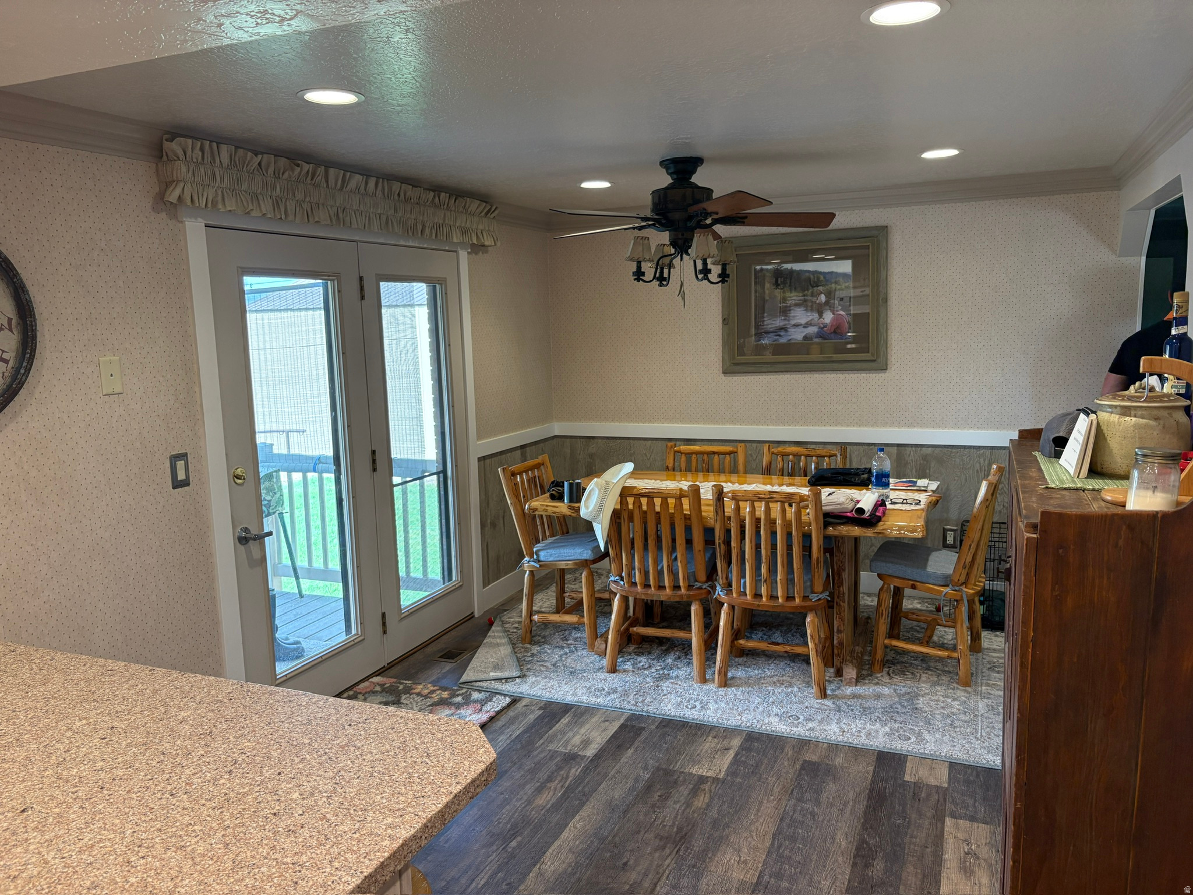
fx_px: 896
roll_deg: +1.6
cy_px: 448
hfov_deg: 67.3
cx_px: 596
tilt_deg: -8.7
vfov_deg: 53.1
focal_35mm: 26
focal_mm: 5.96
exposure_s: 1/120
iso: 160
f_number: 1.6
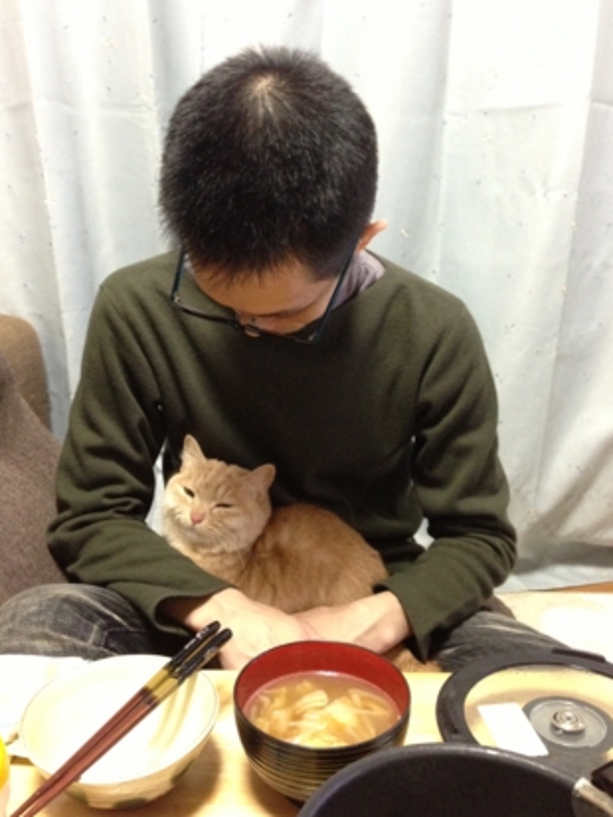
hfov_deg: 39.7
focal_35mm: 36
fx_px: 850
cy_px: 404
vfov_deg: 51.3
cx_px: 285
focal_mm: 4.13
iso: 400
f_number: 2.4
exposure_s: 1/17
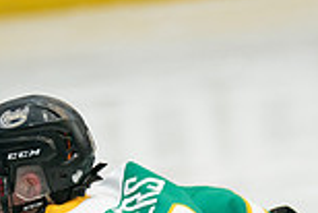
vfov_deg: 2.0
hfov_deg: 2.9
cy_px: 367
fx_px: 6189
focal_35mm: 700
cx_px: 196
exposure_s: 1/2500
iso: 2500
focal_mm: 186
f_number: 3.2
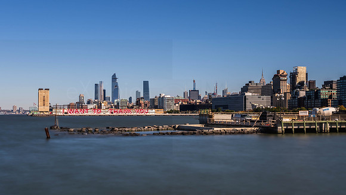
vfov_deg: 27.0
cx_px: 170
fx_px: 405
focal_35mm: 44
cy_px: 110
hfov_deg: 46.3
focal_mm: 35
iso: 50
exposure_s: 13
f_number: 13
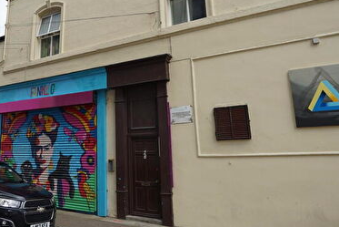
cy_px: 84
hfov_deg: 60.4
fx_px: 283
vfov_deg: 43.3
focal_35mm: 30
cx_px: 112
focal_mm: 16
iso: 100
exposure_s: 1/250
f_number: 7.1
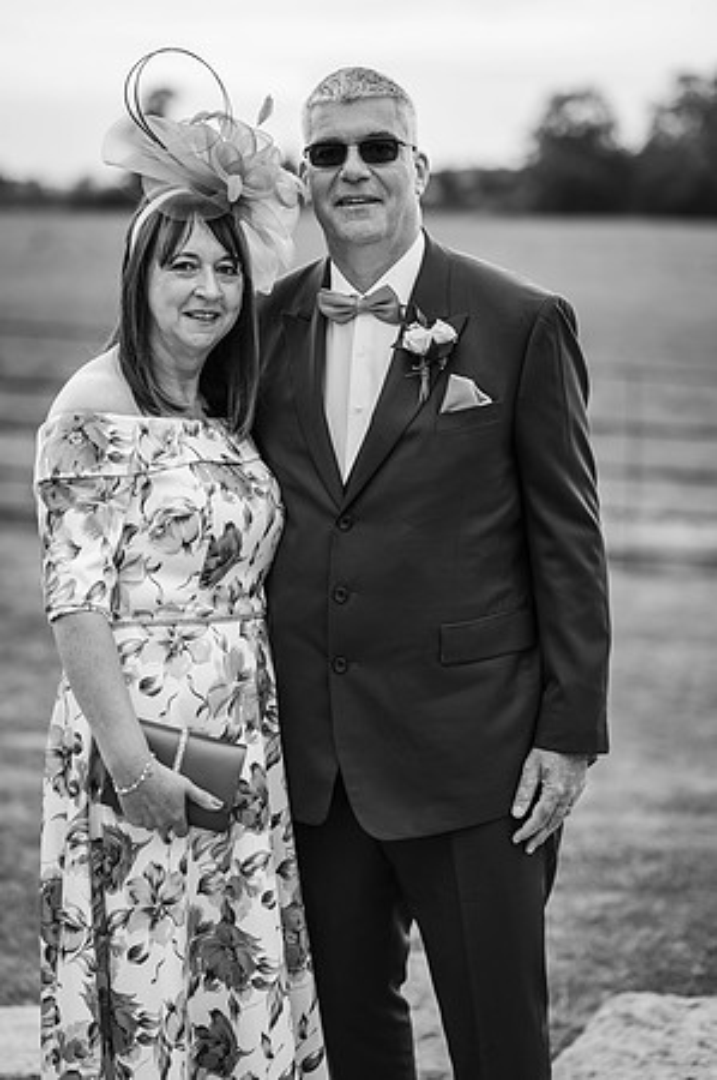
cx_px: 358
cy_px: 540
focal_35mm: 85
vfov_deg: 23.9
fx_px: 2545
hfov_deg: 16.0
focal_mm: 85
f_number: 2.2
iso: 100
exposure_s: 1/800
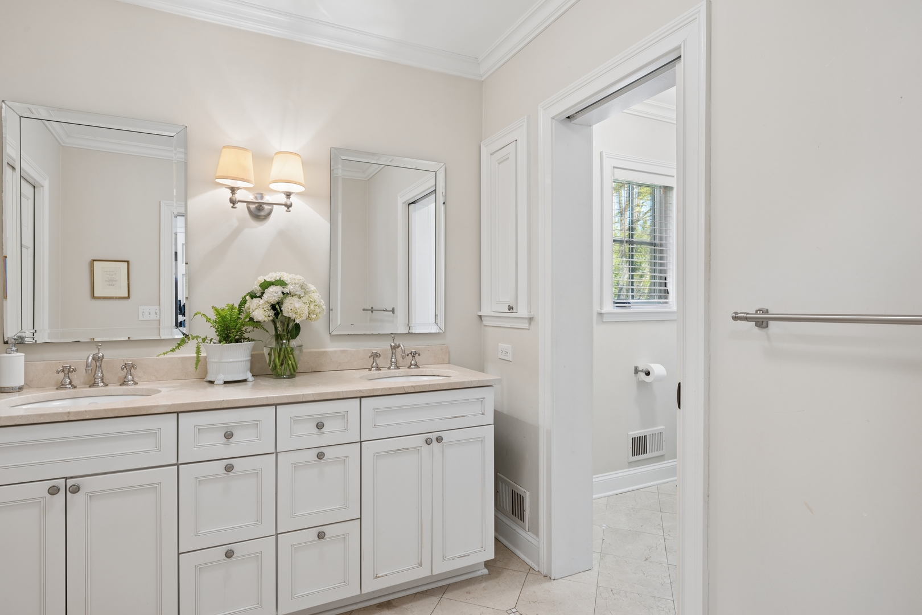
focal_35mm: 18
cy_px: 308
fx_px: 474
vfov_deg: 65.9
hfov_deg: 88.4
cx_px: 461
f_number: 11
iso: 200
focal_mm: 18.5
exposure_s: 1/2
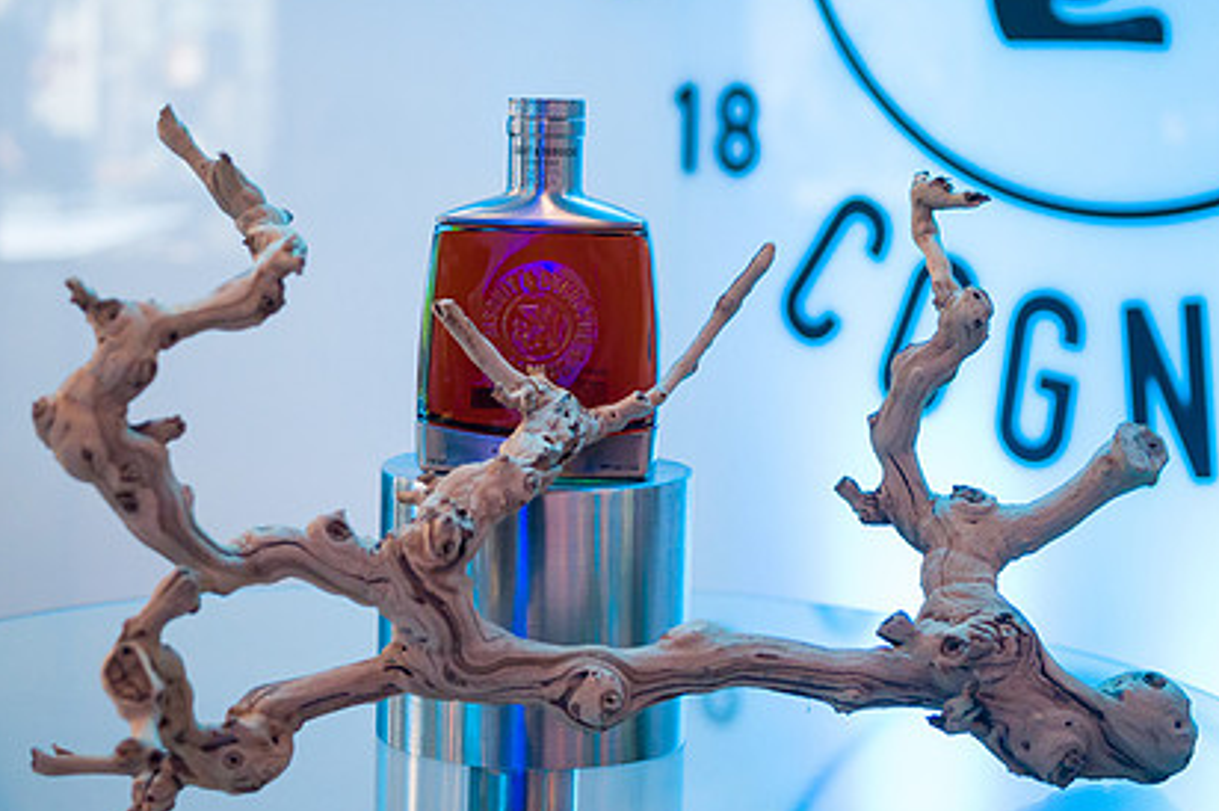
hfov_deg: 27.0
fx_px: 2537
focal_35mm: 75
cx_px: 557
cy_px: 429
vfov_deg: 18.2
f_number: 3.2
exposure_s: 1/200
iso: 2500
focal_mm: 52
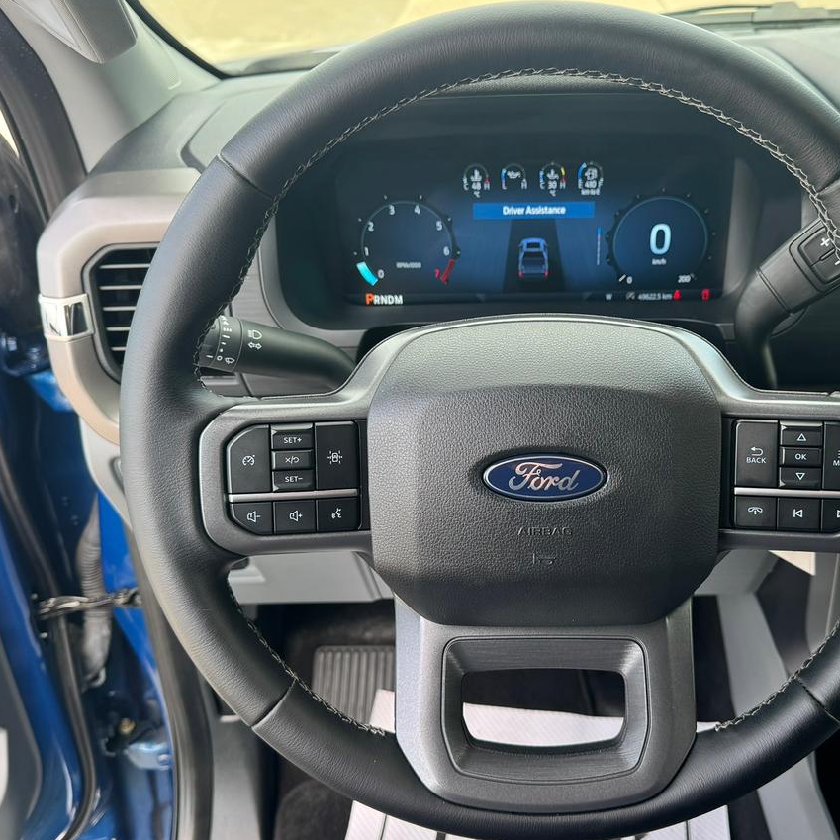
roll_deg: -0.8
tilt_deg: -32.2
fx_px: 879
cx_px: 509
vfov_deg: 51.1
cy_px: 431
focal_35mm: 32
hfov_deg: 50.7
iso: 64
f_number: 1.78
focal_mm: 6.76
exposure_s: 1/121
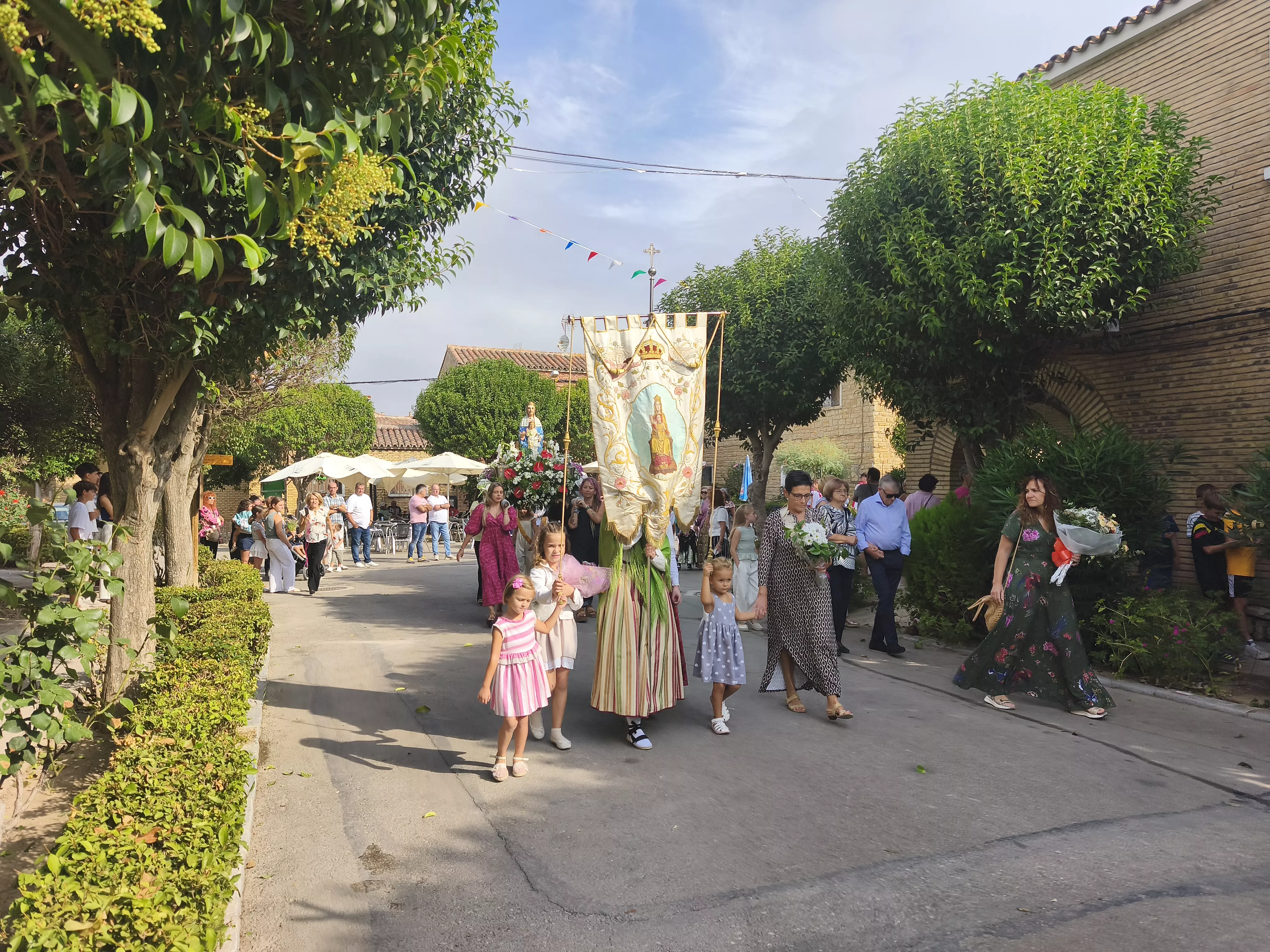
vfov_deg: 58.9
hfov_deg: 73.9
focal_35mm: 23
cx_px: 635
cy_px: 476
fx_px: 844
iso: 50
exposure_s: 1/658
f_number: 1.65
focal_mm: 6.18
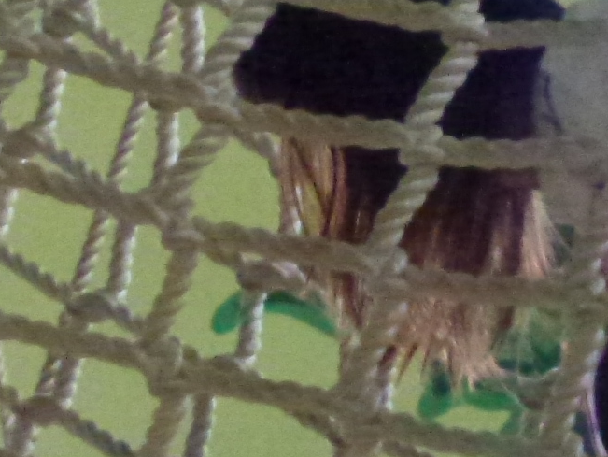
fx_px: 3937
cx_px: 819
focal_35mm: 224
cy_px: 86
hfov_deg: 8.7
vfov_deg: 6.6
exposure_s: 1/125
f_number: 4.4
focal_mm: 10.1
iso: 1600
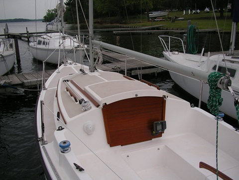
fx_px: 255
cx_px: 120
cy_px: 90
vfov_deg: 38.7
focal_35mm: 37
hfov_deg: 50.1
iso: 50
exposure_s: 1/400
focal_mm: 5.7
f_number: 2.8
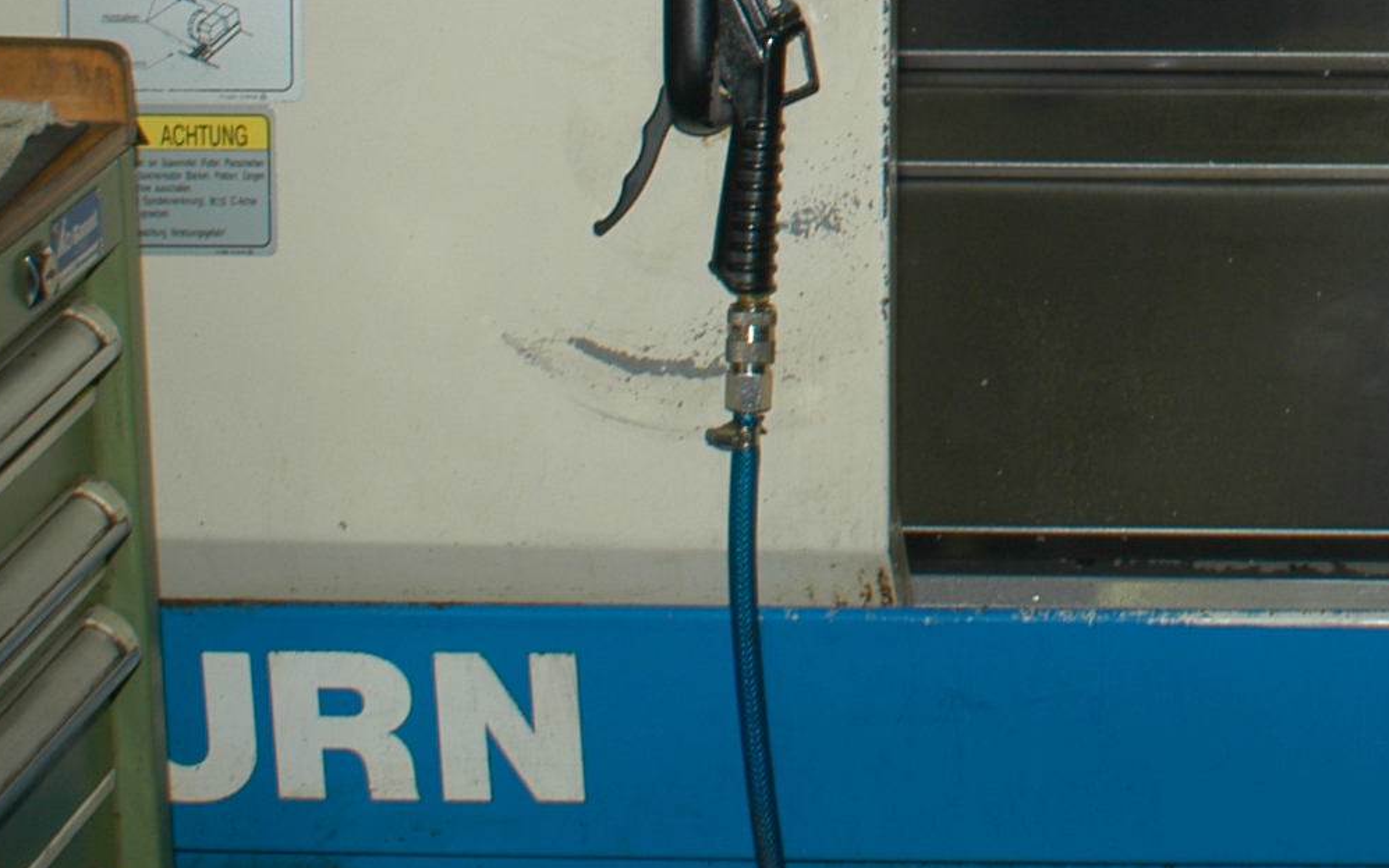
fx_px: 4883
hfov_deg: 15.7
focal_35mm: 129
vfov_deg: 9.9
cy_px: -400
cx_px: 1588
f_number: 5
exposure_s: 1/60
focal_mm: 28
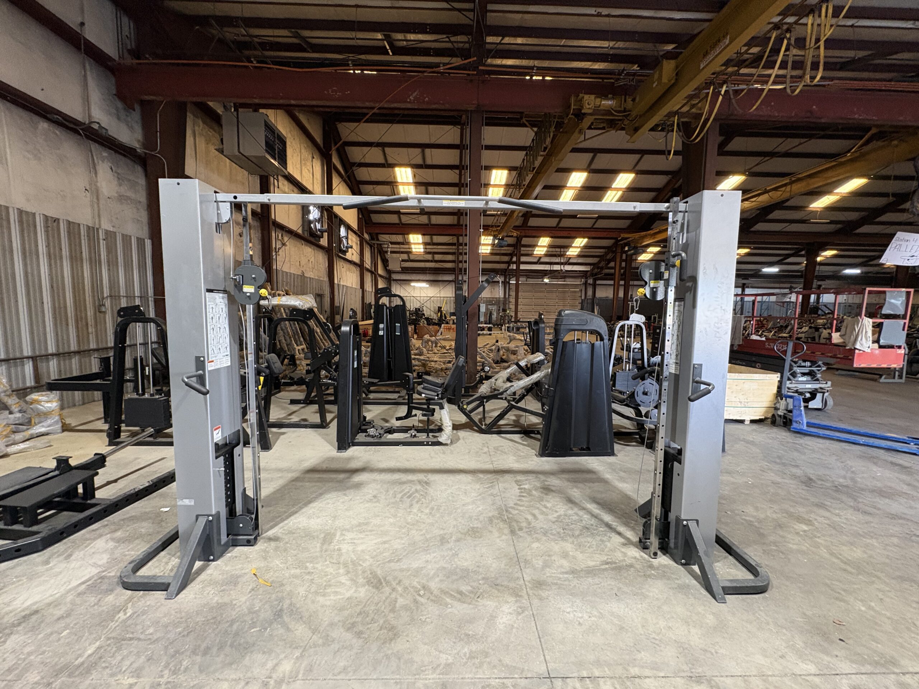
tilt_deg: -4.5
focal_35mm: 14
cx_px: 460
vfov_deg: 85.7
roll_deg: -0.3
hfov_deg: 102.1
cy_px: 344
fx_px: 372
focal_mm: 2.22
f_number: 2.2
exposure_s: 1/60
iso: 400
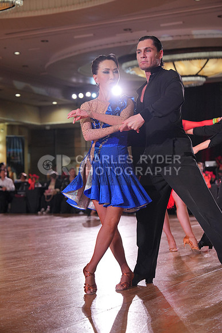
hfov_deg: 19.5
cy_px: 166
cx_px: 111
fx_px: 647
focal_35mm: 70
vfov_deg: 28.8
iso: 1600
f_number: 4
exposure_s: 1/500
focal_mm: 70
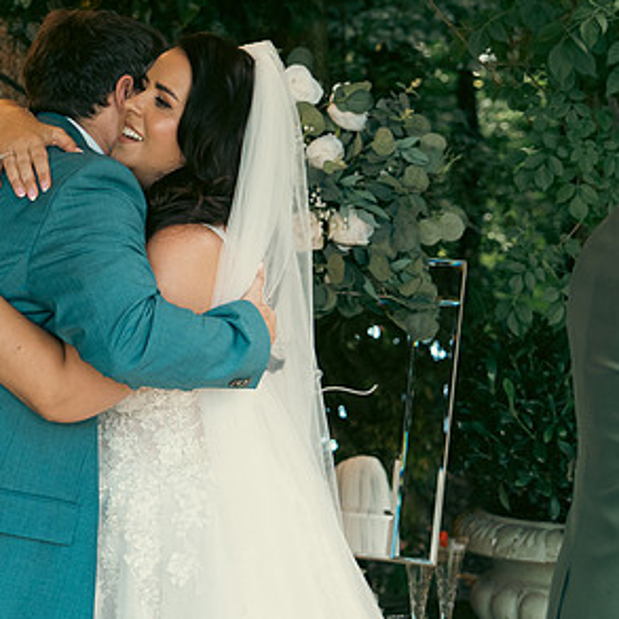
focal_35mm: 123
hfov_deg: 14.1
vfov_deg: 14.2
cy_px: 280
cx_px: 123
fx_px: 2488
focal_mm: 49
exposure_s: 1/200
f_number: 3.5
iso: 800
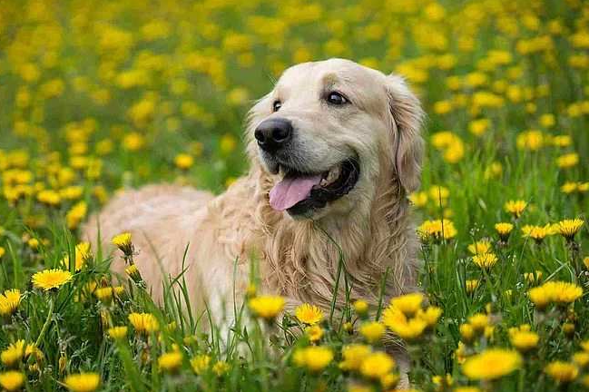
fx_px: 1815
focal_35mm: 111
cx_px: 277
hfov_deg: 18.4
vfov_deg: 12.3
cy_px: 186
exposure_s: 1/1000
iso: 160
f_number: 2.8
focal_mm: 100
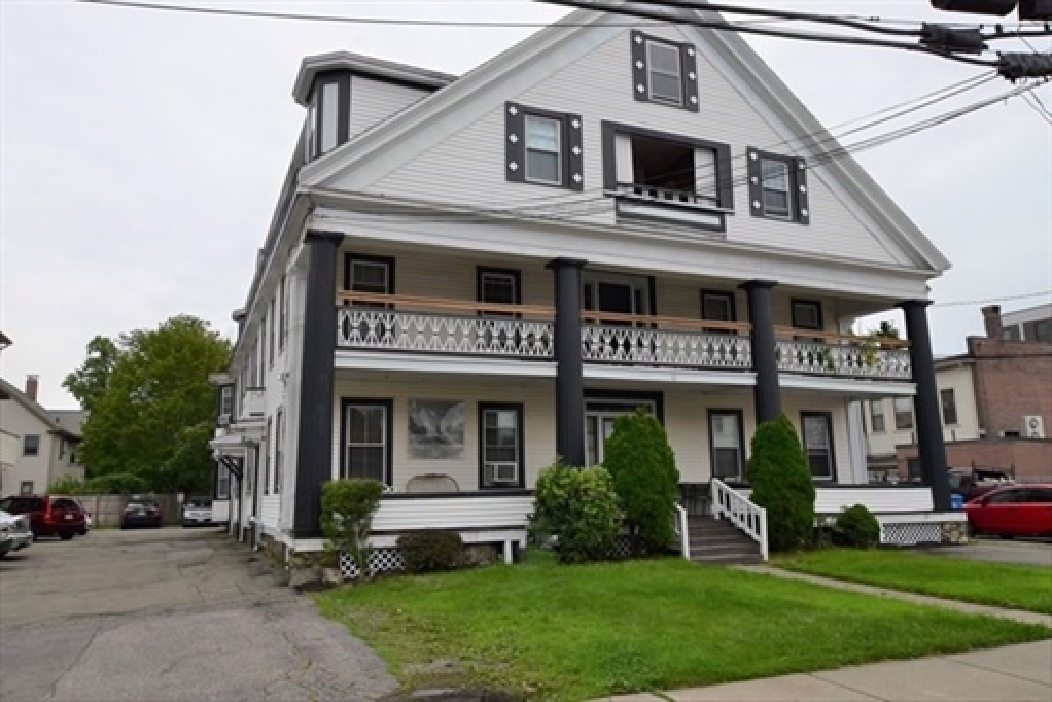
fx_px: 789
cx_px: 526
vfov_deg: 48.0
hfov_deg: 67.4
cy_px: 351
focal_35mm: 27
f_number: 9
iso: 400
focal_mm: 18
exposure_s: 1/125
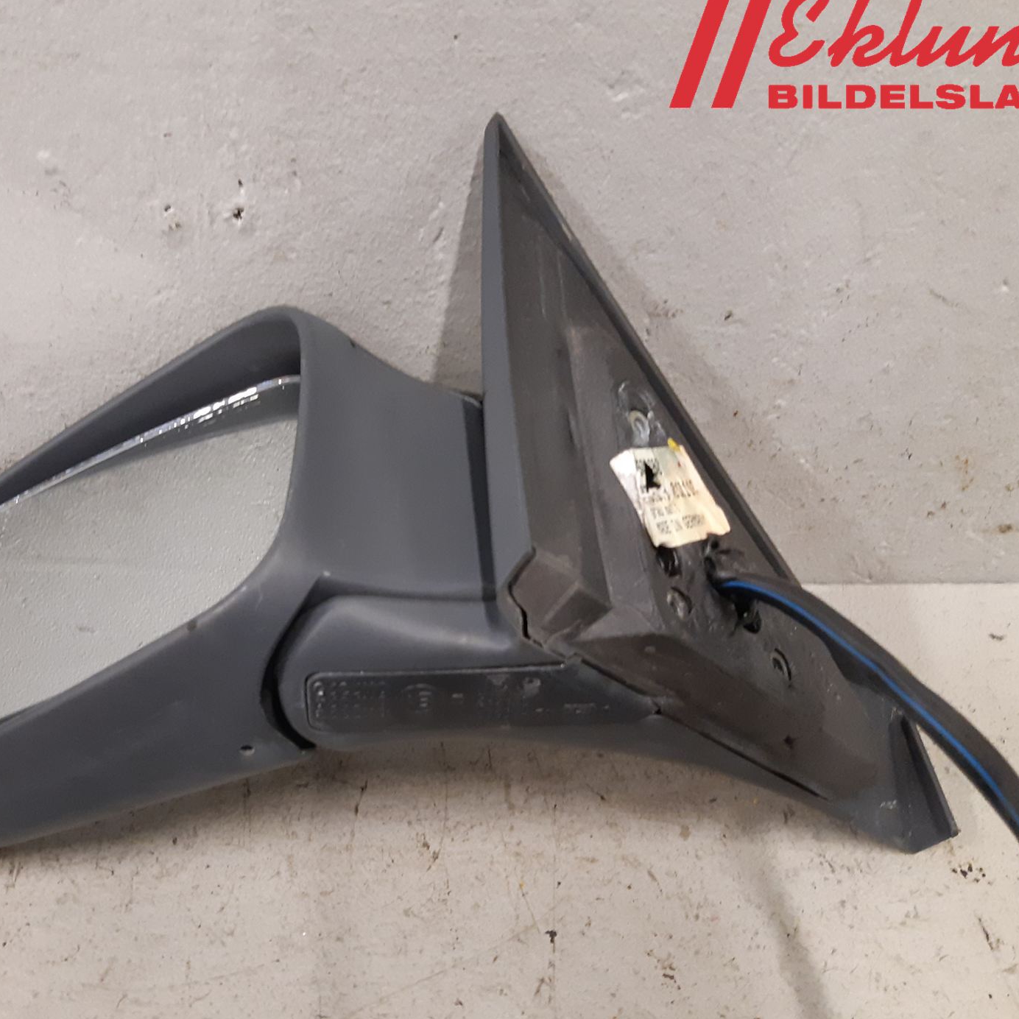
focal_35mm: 34
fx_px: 1132
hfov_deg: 47.9
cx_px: 367
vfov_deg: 48.4
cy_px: 549
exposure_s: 1/50
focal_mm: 3.93
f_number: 1.7
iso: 250
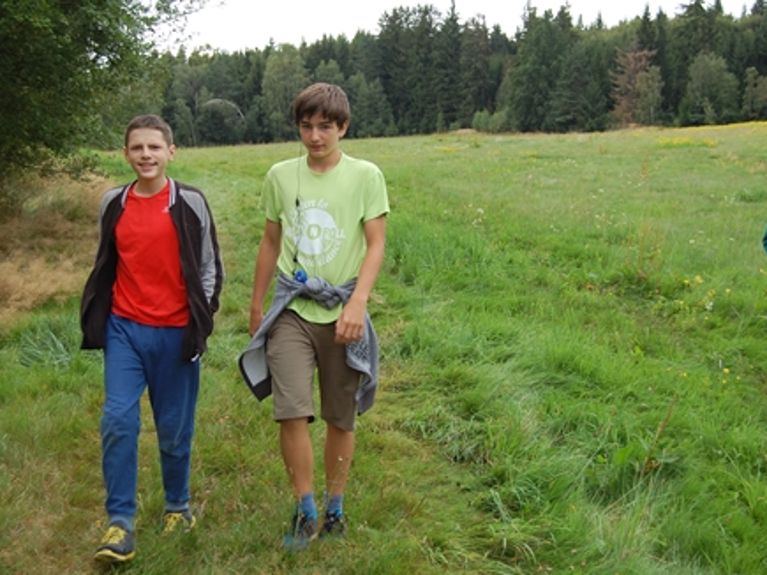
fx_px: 1174
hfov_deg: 36.2
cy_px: 286
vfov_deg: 27.5
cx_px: 388
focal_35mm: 53
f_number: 5.6
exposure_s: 1/125
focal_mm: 32
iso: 250
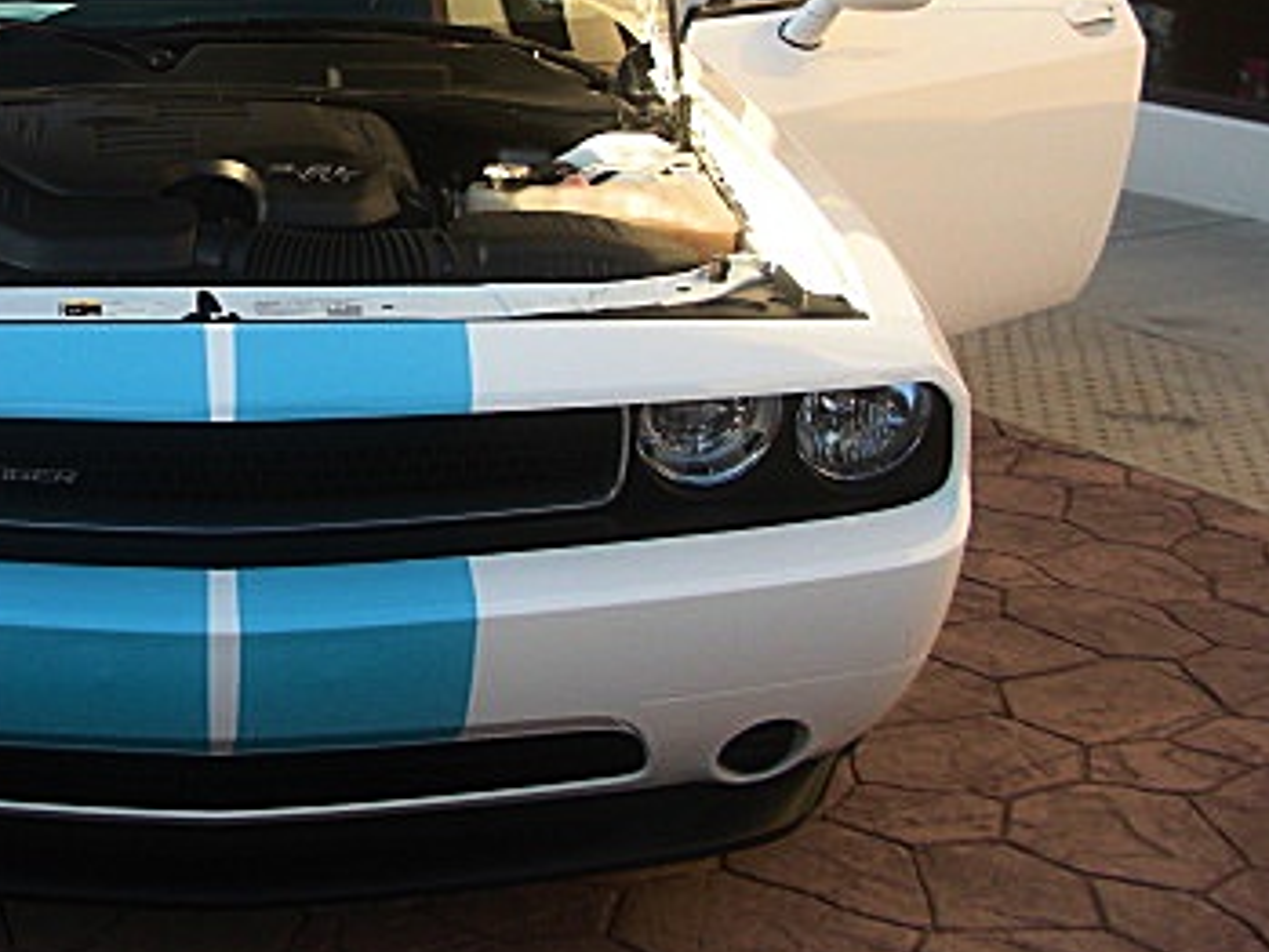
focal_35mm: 66
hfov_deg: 28.5
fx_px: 2420
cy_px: 189
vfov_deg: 22.0
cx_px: 175
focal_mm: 6.3
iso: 50
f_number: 2.8
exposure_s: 1/200
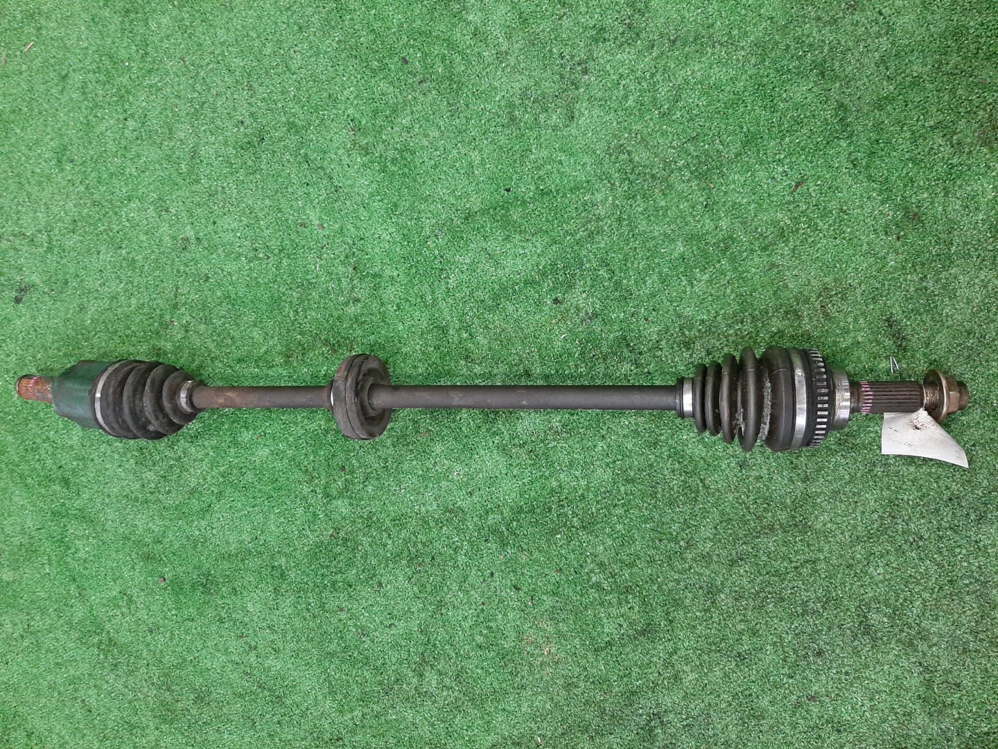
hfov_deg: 67.3
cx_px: 499
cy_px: 374
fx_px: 750
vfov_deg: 53.1
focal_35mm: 26
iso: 214
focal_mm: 3.93
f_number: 1.7
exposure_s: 1/50
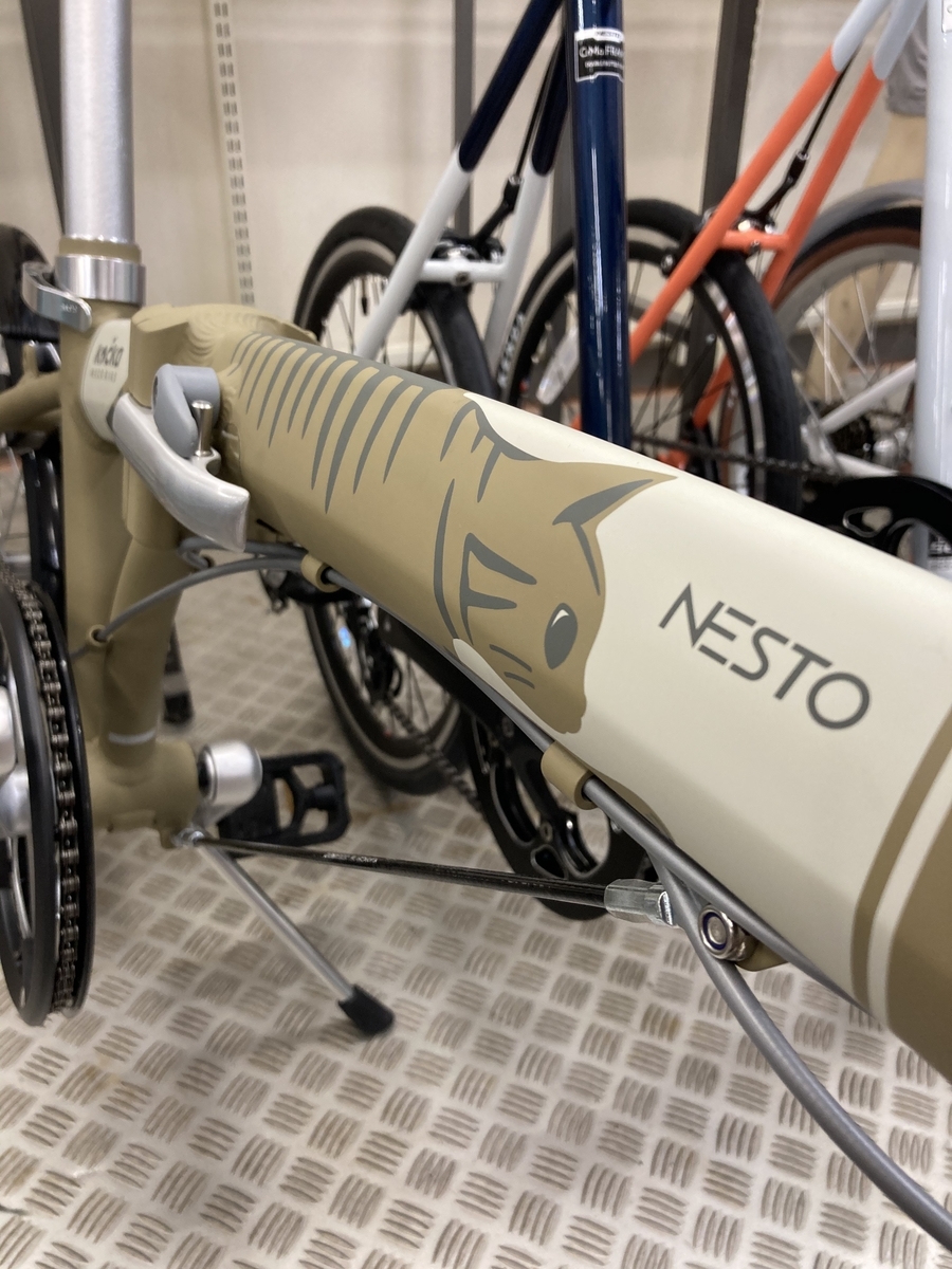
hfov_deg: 49.7
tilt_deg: -30.0
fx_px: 1027
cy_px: 634
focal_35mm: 28
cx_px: 476
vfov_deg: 63.4
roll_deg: -1.7
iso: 100
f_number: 1.8
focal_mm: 3.99
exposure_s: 1/50
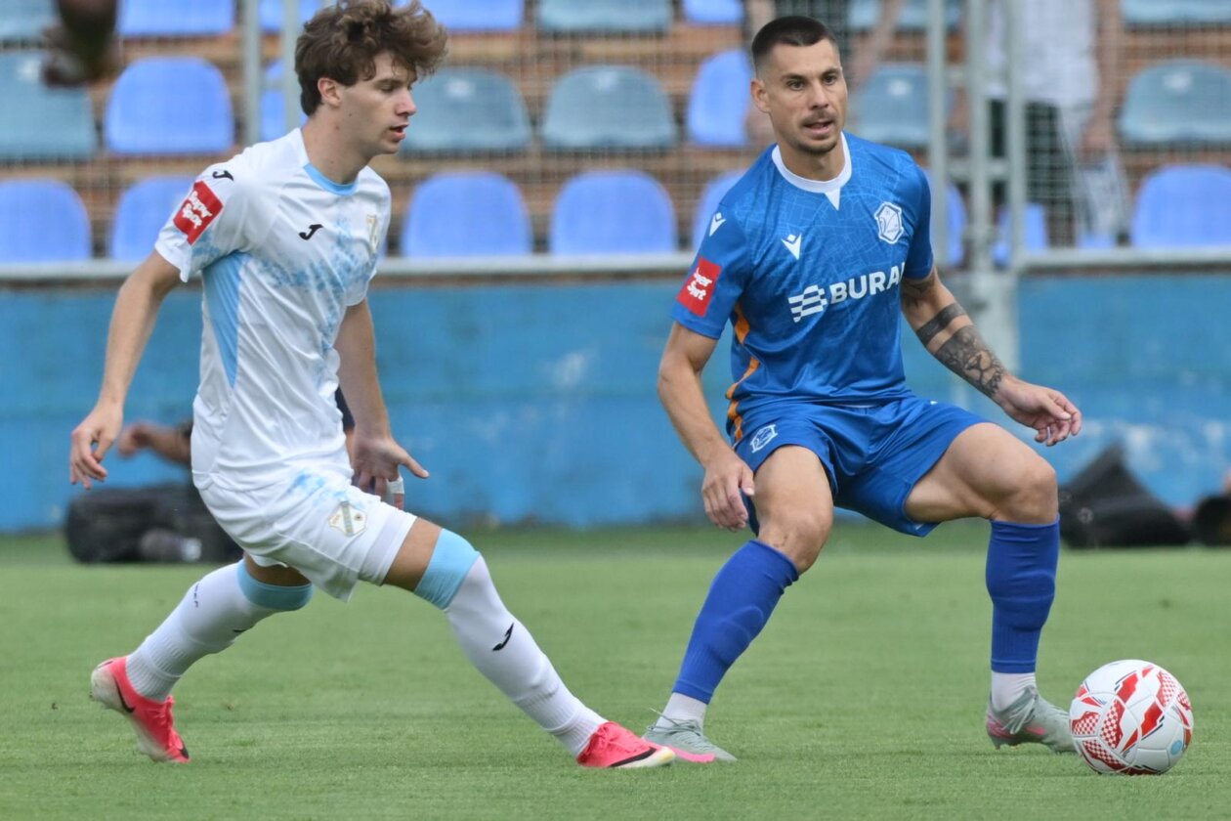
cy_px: 410
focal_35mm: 495
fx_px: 16925
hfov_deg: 4.2
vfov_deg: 2.8
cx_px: 616
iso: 500
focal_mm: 330
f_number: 5
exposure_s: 1/1250
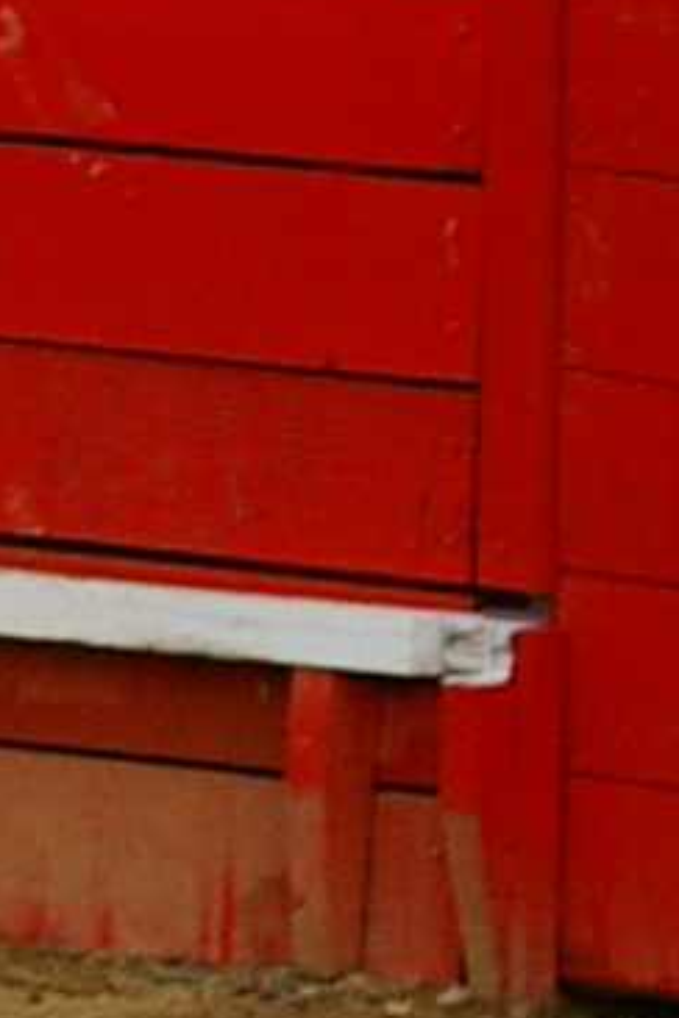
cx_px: -2591
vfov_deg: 2.1
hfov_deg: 1.4
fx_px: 27865
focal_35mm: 985
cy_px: 1816
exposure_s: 1/350
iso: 400
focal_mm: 80
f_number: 8
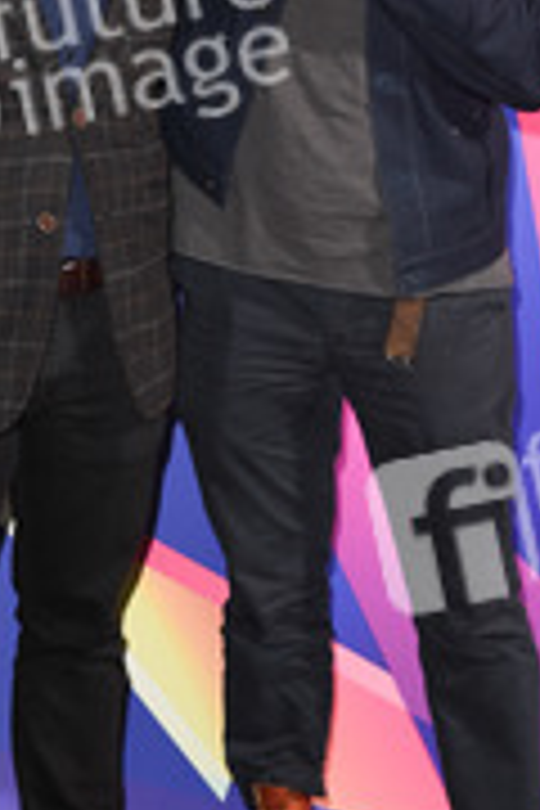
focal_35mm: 89
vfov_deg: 22.8
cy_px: 284
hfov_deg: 15.3
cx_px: 191
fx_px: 2002
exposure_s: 1/250
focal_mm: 40
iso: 800
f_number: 5.6
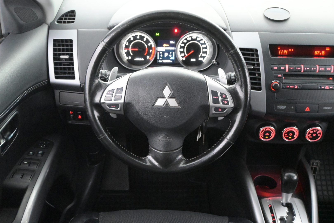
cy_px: 112
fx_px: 341
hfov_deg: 52.2
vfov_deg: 36.2
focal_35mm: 37
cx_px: 167
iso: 10000
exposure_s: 1/40
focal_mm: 24.5
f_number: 4.2
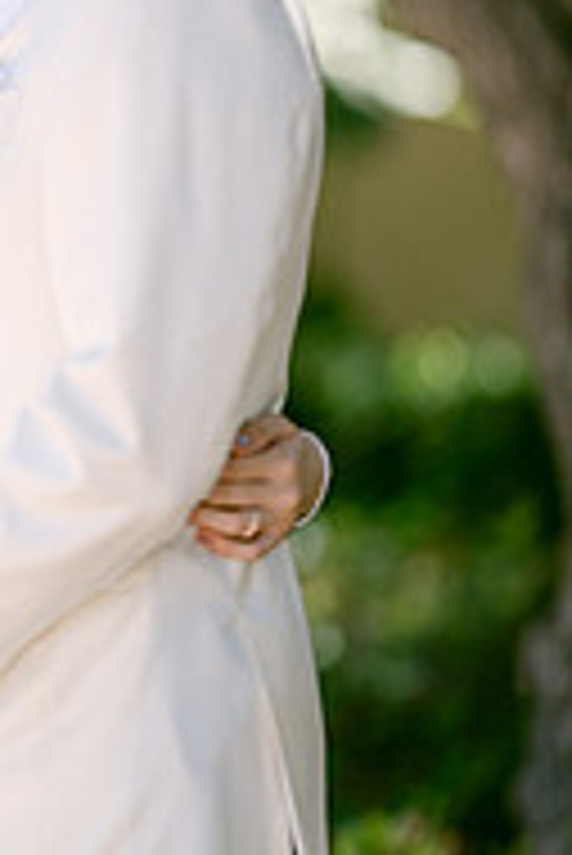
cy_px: 284
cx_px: -95
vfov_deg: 8.3
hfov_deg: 5.5
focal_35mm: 249
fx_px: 5923
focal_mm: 105
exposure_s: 1/1000
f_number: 1.4
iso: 64
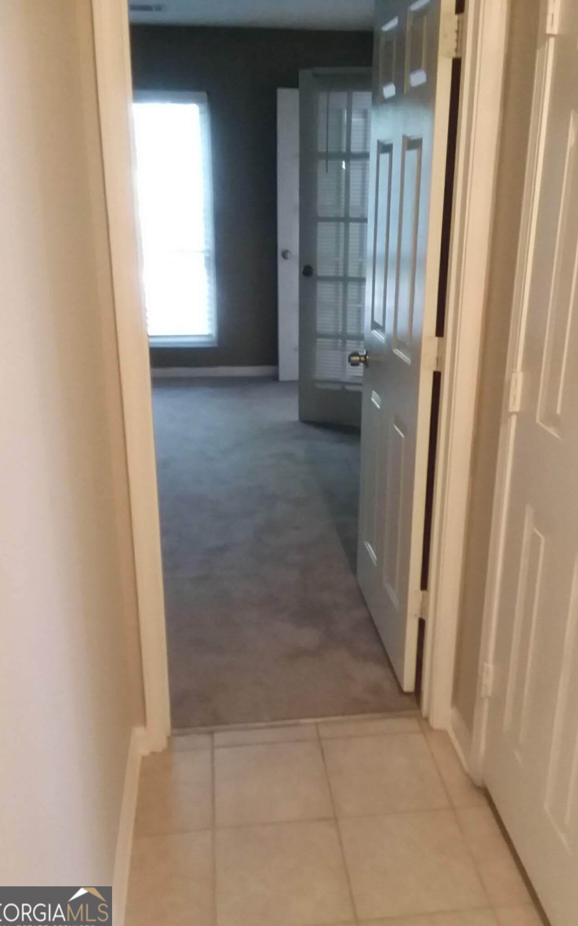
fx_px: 781
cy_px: 466
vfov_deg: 61.2
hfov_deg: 40.5
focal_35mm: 31
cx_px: 322
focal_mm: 2.47
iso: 200
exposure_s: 1/17
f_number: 1.9
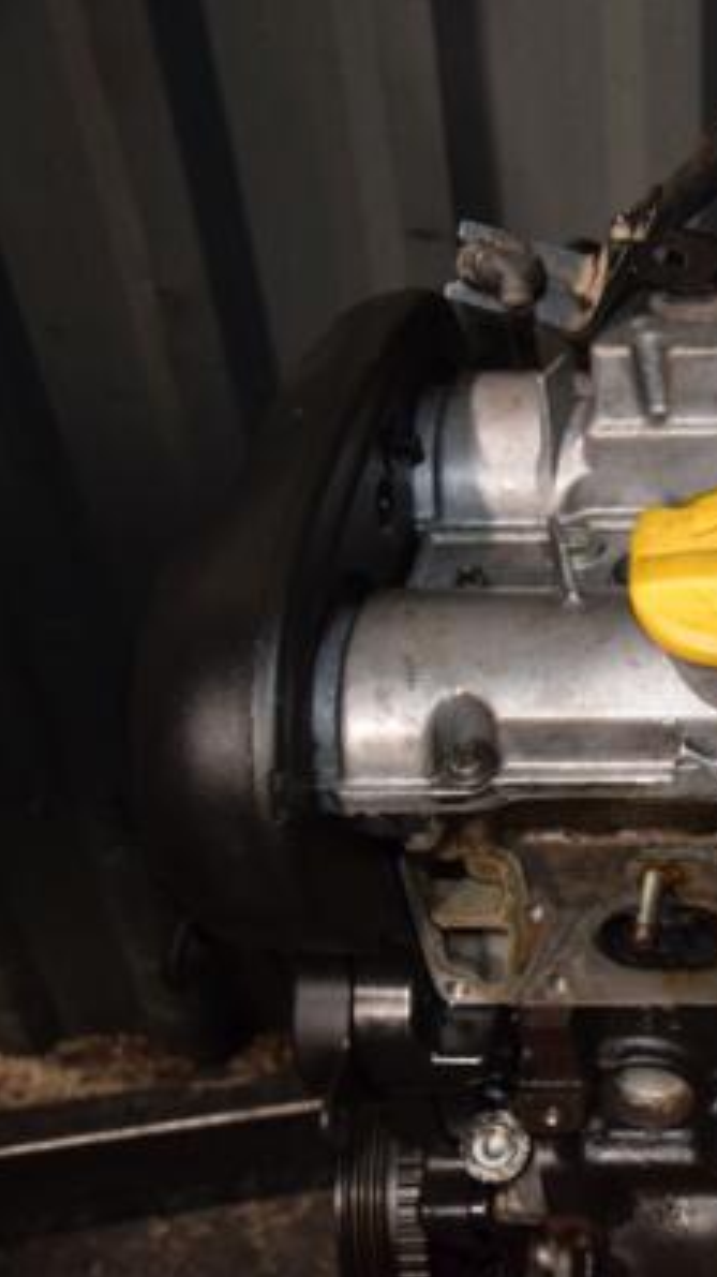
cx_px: 958
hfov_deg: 19.3
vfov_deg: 36.6
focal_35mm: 57
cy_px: 640
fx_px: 1929
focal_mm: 24
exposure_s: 1/60
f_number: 5
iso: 800
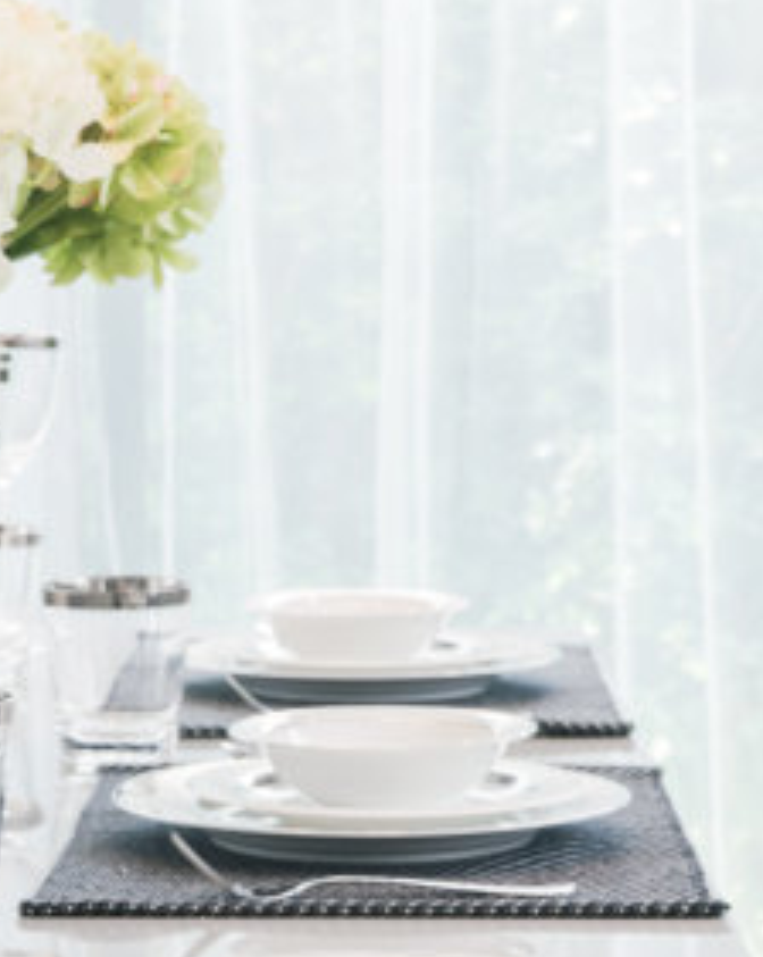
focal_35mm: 131
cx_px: 286
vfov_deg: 14.6
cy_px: 736
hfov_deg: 11.7
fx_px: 3706
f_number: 14
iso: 100
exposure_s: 1/1.6
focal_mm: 64
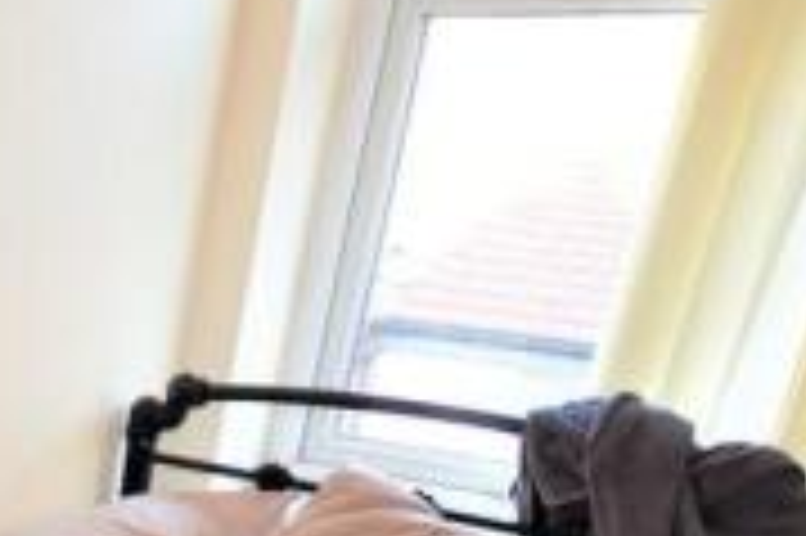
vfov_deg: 19.6
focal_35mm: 55
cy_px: 910
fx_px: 1230
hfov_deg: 28.2
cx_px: -302
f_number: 4
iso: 400
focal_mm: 10
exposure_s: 1/80
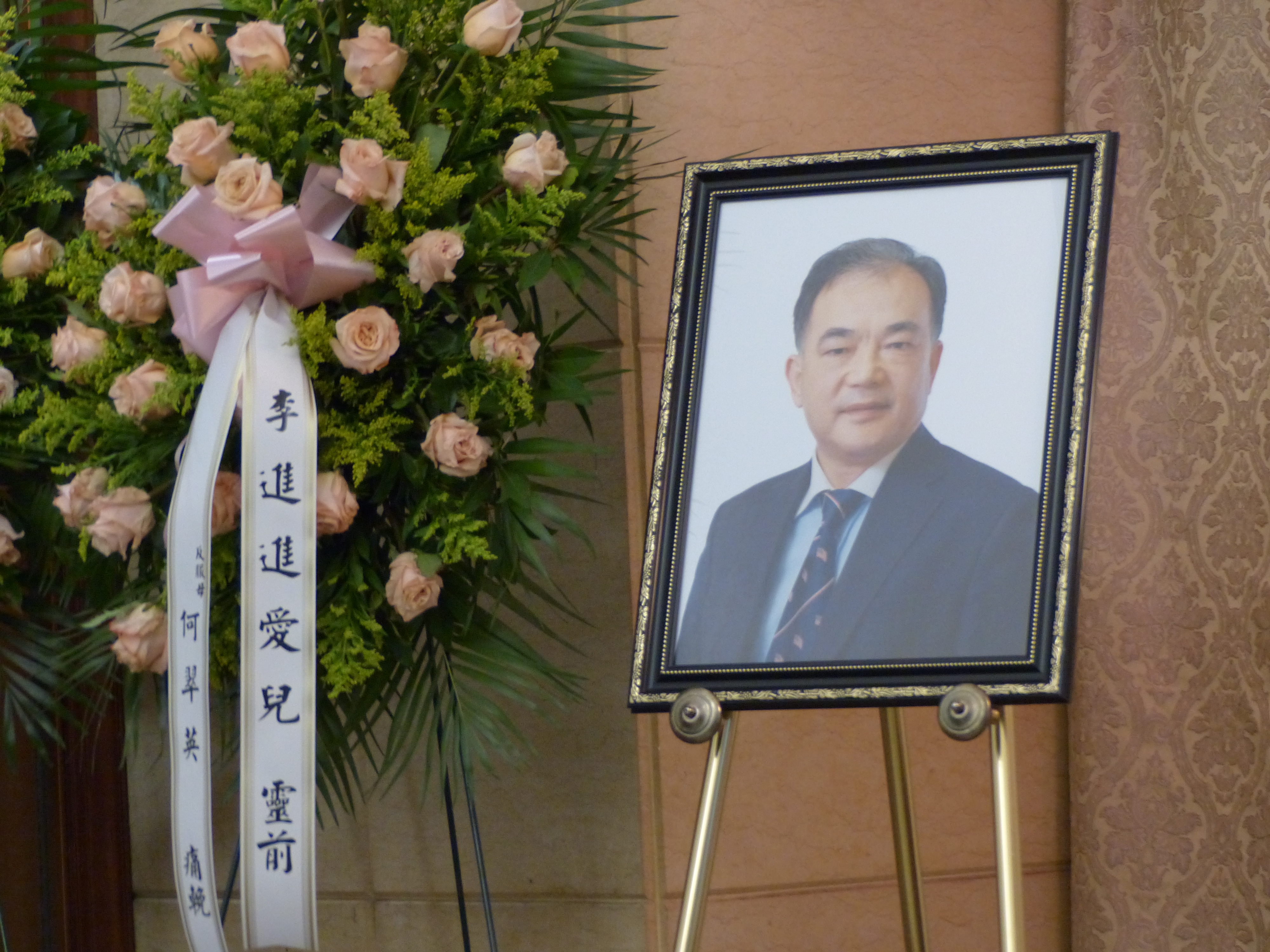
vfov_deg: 9.9
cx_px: 635
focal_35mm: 150
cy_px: 476
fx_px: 5503
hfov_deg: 13.2
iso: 400
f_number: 2.8
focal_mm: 27
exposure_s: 1/60
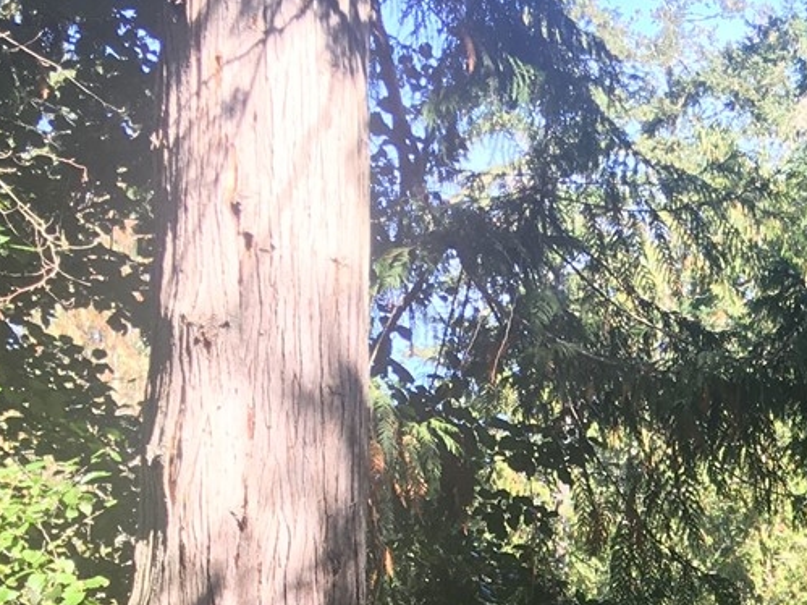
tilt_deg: +0.2
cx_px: 1043
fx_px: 2168
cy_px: 840
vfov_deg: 15.0
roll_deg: +1.8
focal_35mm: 93
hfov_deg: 19.5
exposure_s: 1/120
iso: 25
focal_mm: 4.15
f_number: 2.2
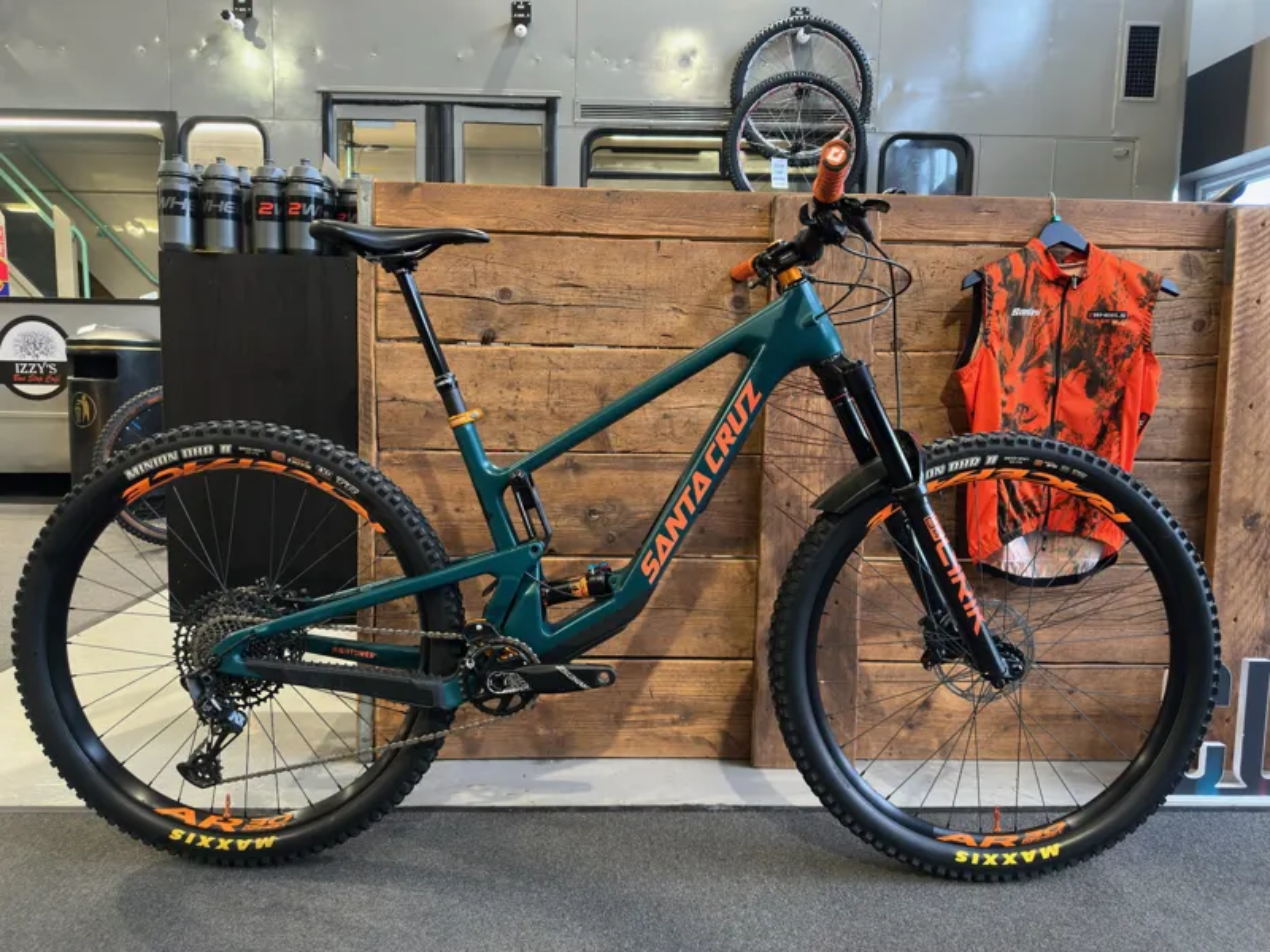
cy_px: 476
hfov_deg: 71.6
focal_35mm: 24
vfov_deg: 56.8
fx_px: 881
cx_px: 635
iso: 250
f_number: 1.78
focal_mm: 6.86
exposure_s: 1/33
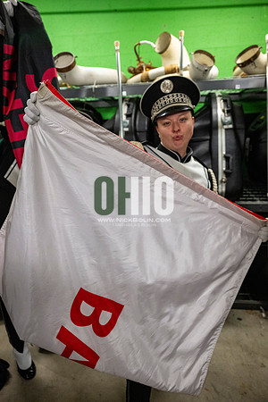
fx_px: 268
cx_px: 134
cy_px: 201
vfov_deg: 73.7
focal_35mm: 24
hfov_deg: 53.1
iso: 5000
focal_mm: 24
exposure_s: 1/500
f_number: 3.2
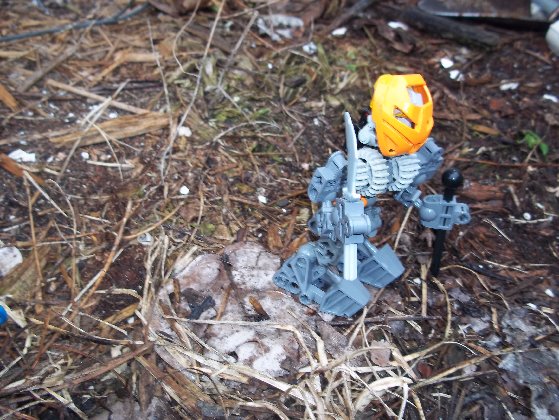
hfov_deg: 51.4
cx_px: 280
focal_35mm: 36
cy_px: 210
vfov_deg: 39.7
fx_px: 581
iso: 80
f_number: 3.1
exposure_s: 1/30
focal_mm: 6.5
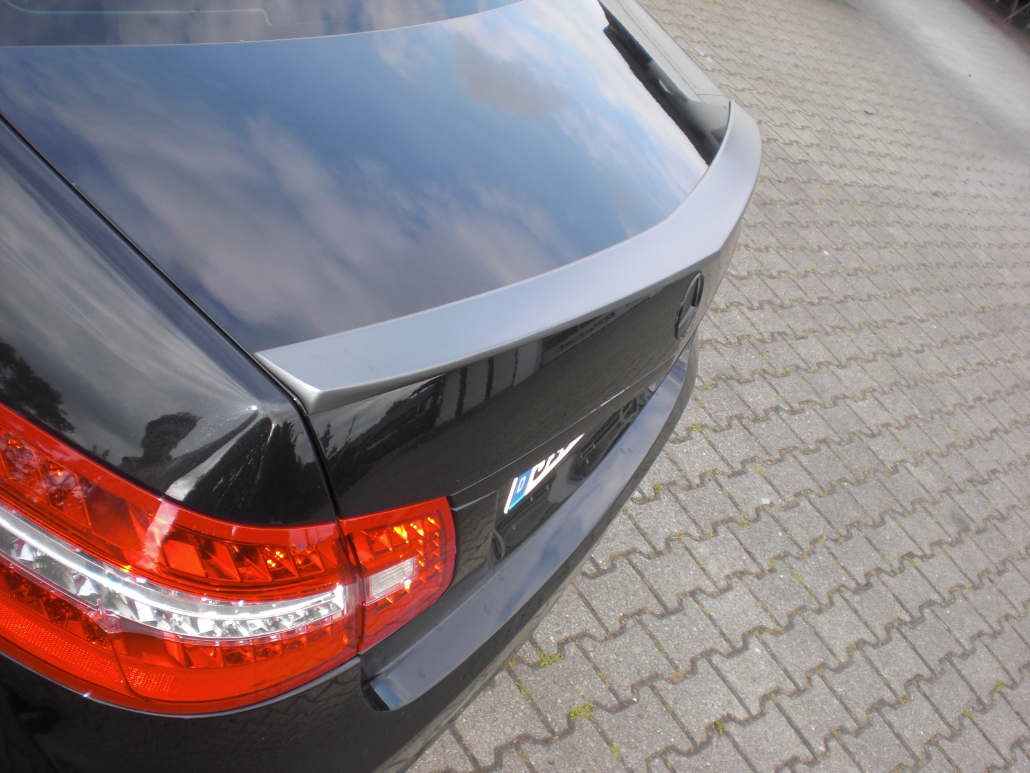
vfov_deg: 37.7
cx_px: 515
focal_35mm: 38
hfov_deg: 49.0
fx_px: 1131
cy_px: 386
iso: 64
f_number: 3.1
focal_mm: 6.3
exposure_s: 1/125
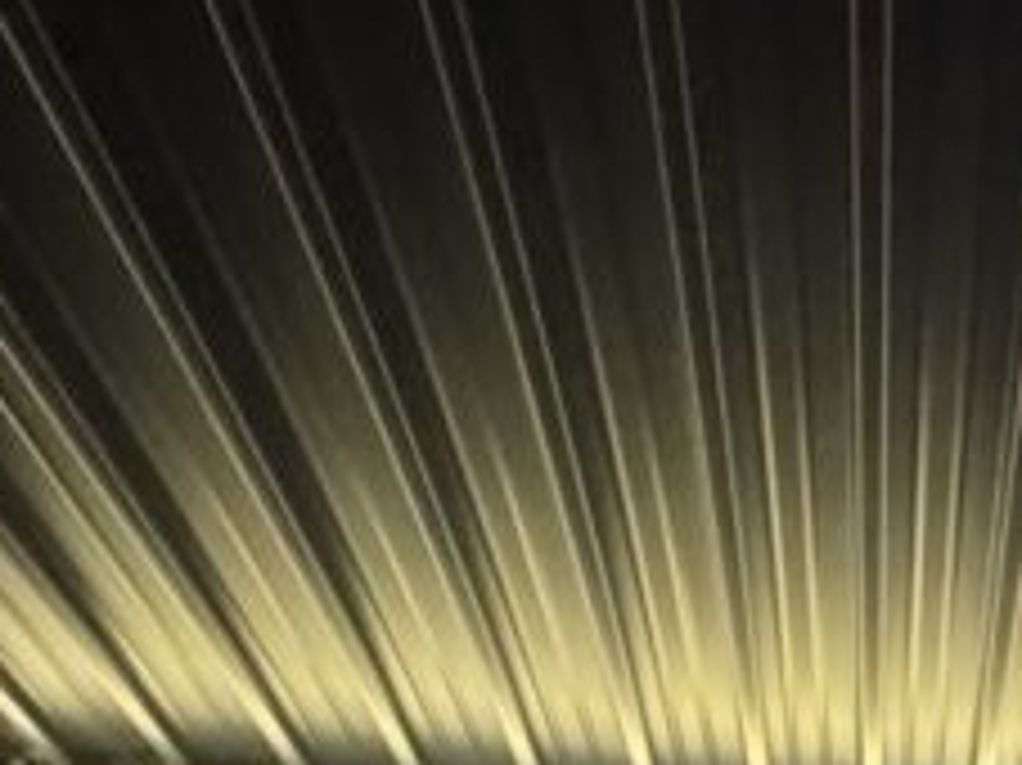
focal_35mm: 74
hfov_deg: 22.8
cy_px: 1796
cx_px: 1409
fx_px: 2184
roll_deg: +1.6
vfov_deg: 14.2
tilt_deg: -4.5
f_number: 2.2
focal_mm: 2.22
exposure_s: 1/25
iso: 1250
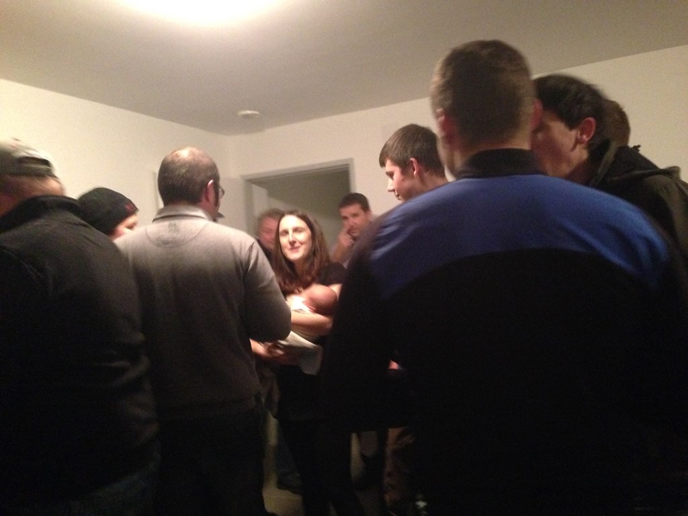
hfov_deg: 55.4
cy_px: 258
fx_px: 656
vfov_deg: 42.9
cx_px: 344
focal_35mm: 33
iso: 800
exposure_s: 1/15
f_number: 2.4
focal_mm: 4.12
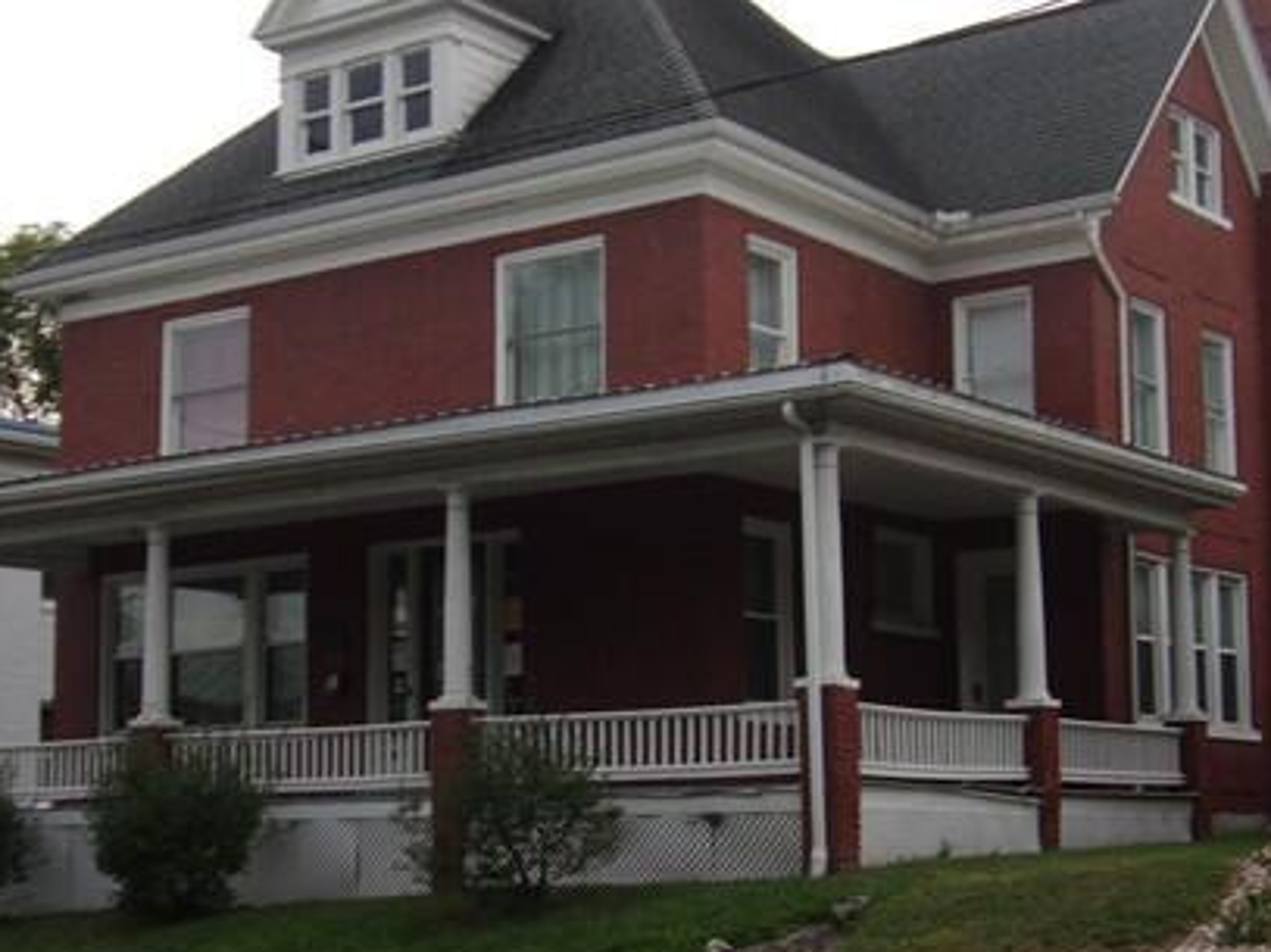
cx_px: 637
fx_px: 2423
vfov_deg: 22.2
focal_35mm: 66
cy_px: 546
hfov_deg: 29.4
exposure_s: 1/100
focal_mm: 7.6
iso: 80
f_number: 3.7
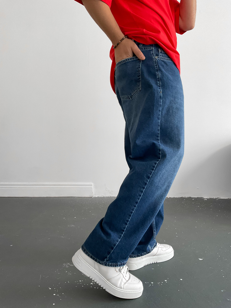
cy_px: 154
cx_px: 116
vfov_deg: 61.7
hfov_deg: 48.2
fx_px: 258
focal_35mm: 29
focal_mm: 3
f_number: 1.8
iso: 100
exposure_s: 1/60
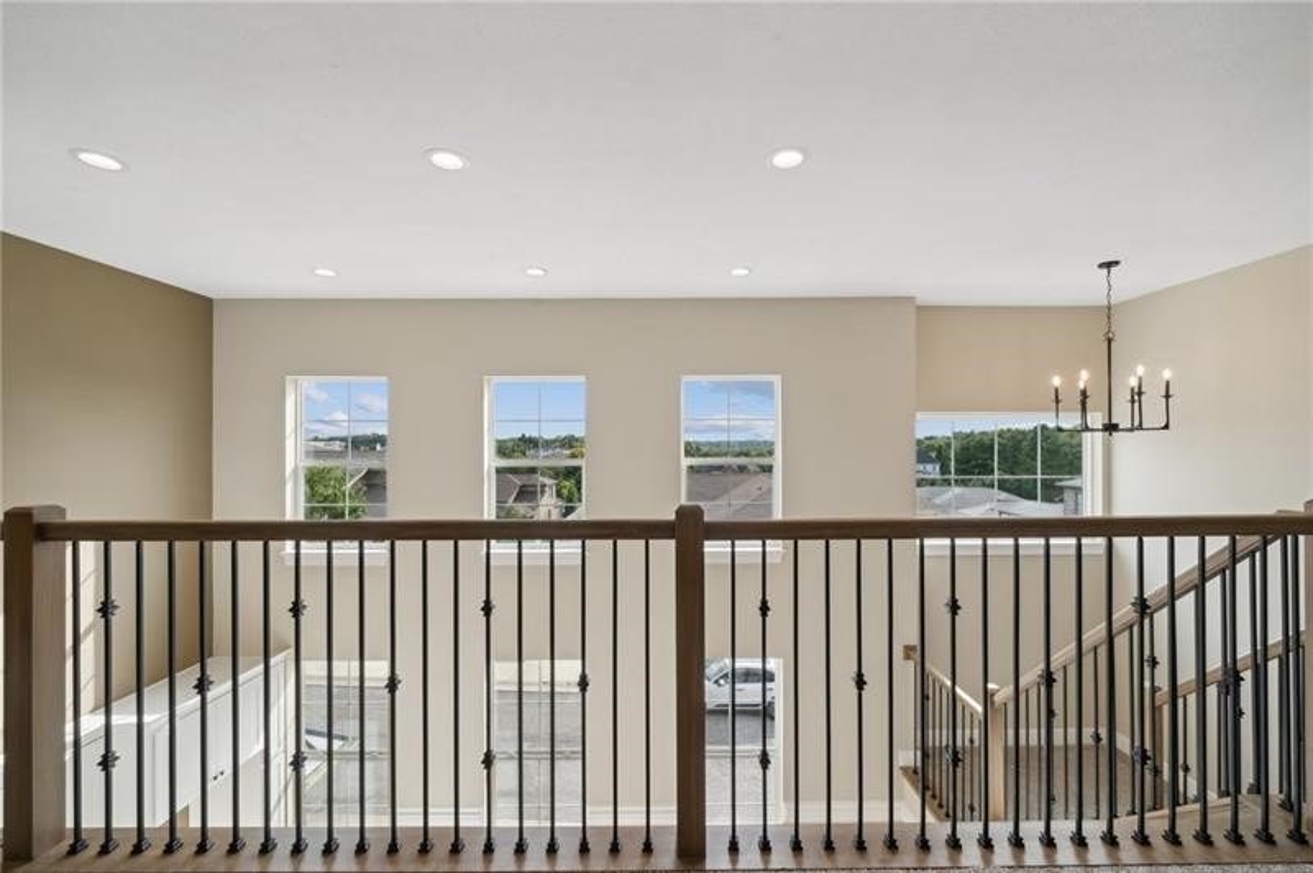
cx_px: 656
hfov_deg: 108.4
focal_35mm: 13
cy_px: 436
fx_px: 474
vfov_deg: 85.3
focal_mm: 13
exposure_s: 1/8
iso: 50
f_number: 11
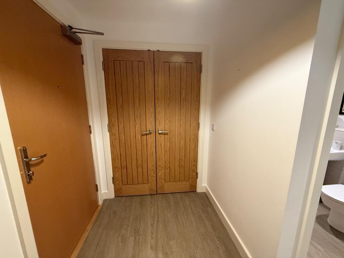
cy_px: 129
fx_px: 139
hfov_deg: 102.1
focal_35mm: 14
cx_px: 172
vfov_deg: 85.7
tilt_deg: -10.0
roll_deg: +0.0
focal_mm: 2.22
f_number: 2.2
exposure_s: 1/50
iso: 500
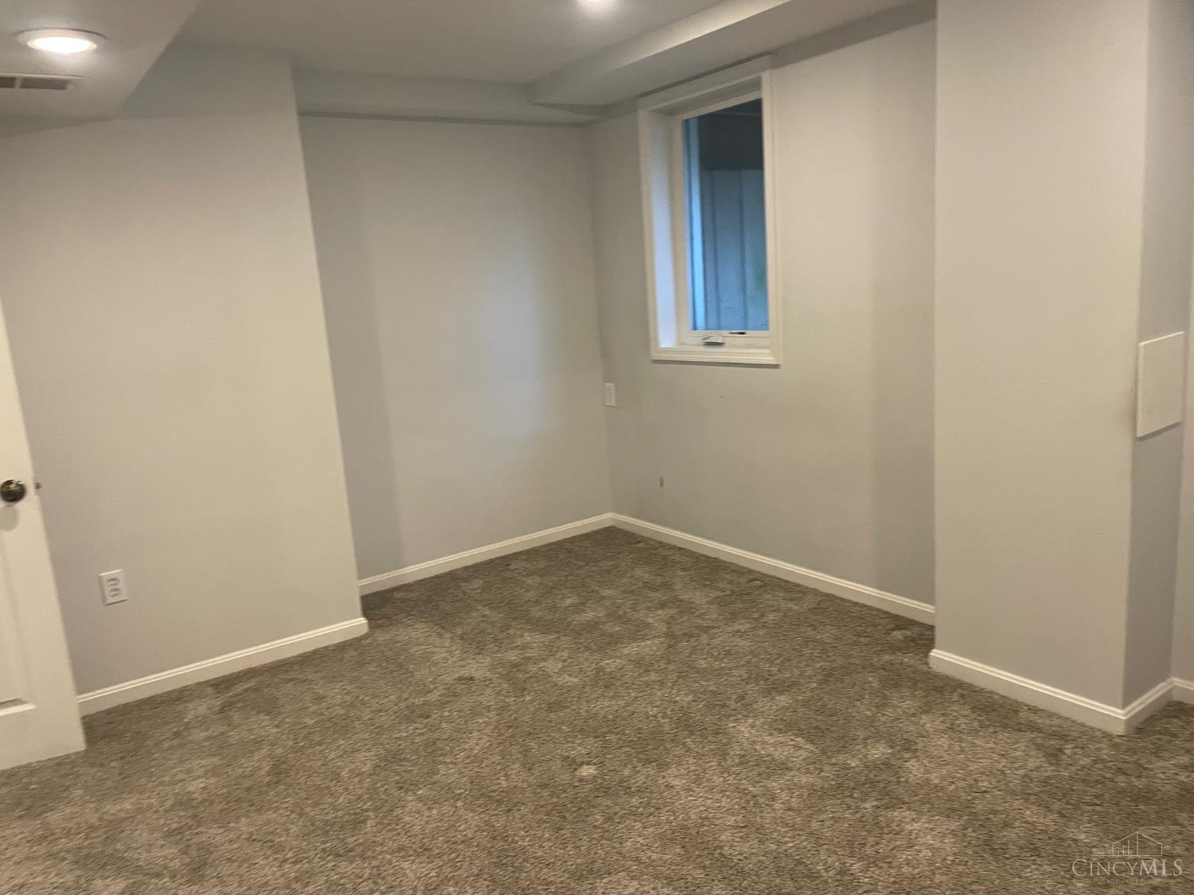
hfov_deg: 67.3
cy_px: 448
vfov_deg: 53.1
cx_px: 597
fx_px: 897
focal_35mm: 26
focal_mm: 4.2
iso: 200
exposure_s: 1/60
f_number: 1.6
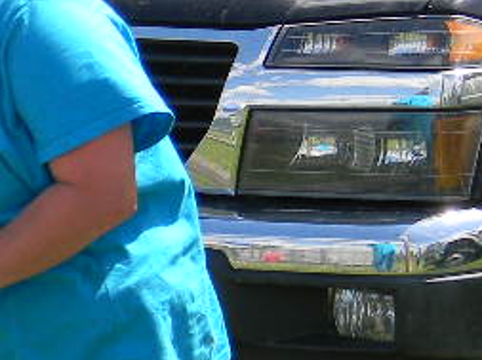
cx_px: -30
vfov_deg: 6.5
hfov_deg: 8.7
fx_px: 3156
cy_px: 105
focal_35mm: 227
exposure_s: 1/336
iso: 80
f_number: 4.1
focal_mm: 10.1
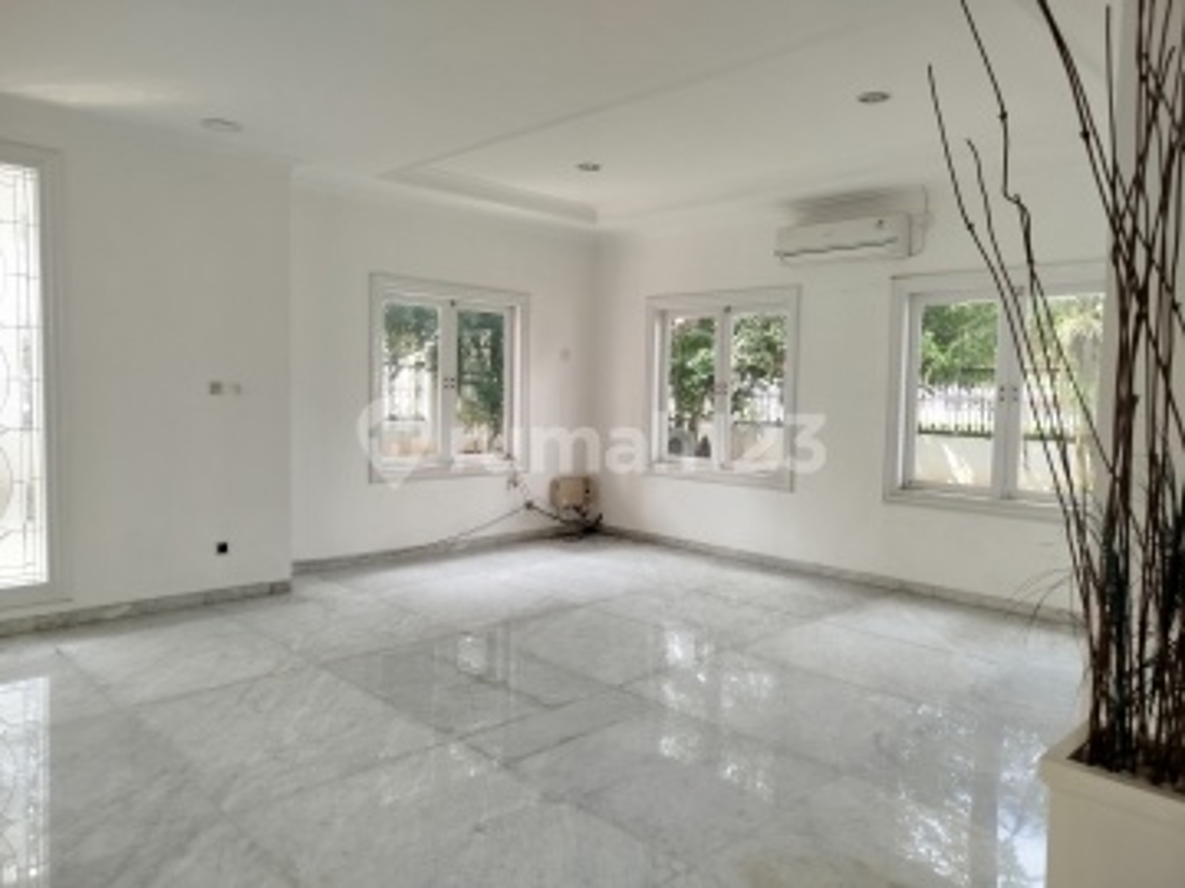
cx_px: 592
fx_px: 822
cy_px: 444
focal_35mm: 24
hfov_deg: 71.6
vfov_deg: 56.8
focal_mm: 5.31
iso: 80
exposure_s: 1/50
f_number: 1.7
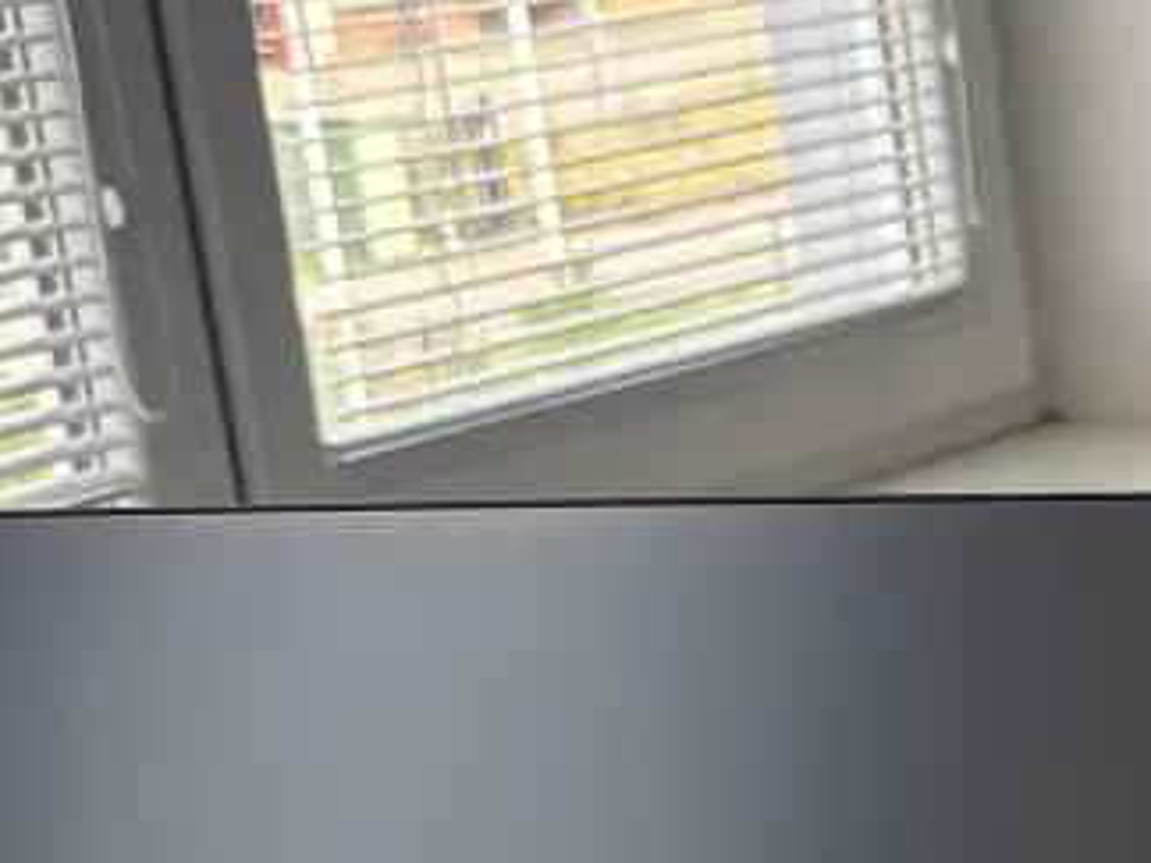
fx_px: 5121
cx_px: 2100
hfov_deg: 11.8
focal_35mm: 154
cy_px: 1502
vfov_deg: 9.2
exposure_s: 1/203
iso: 64
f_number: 1.6
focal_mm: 5.96
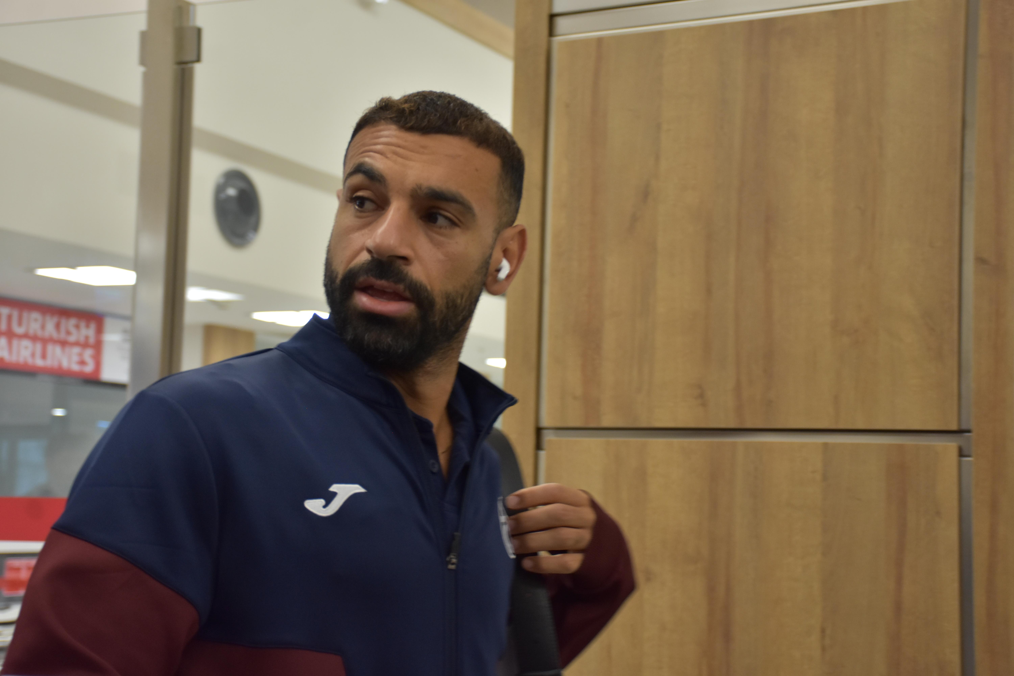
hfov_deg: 29.9
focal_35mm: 68
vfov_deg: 20.2
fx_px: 1901
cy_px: 338
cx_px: 507
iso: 800
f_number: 5
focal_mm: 45
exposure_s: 1/100
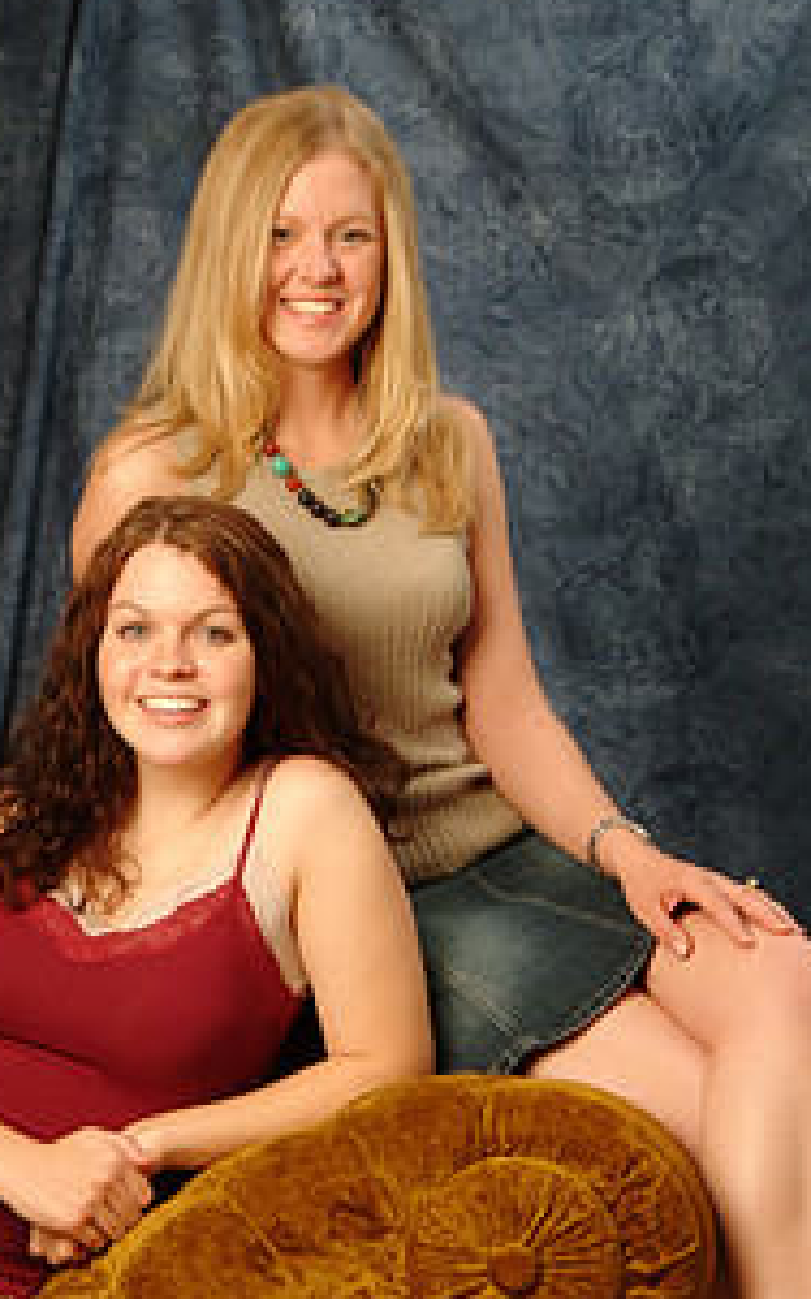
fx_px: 4131
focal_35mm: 117
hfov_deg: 11.2
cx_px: 239
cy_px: 561
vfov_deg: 17.9
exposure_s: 1/125
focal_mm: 51
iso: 400
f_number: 13
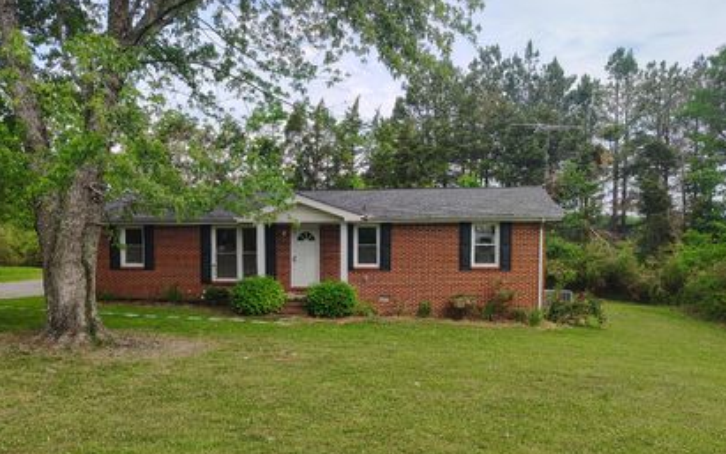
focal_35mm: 31
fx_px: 613
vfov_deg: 40.2
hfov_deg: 61.2
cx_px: 348
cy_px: 293
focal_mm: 5.56
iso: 100
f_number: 1.8
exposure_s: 1/583
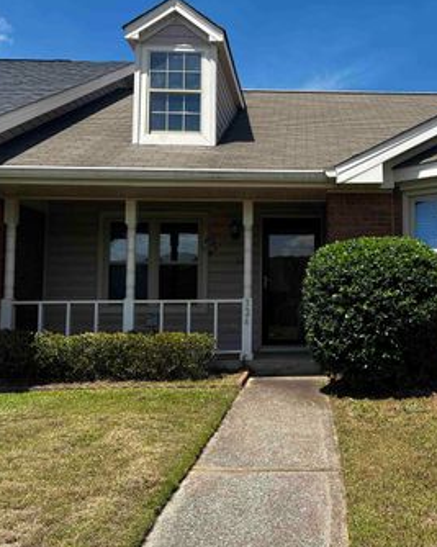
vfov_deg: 47.9
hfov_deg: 37.9
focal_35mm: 38
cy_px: 263
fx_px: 615
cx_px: 342
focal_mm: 5.7
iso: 50
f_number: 1.5
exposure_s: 1/3257
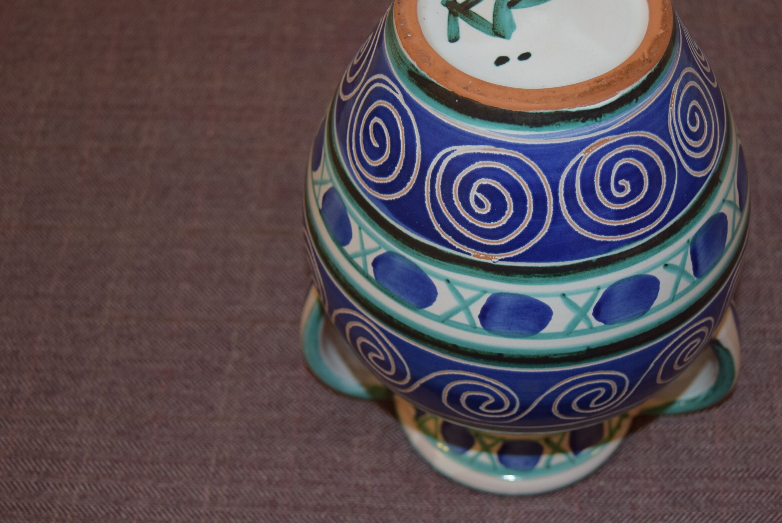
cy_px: 198
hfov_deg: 32.7
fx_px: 1326
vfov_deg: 22.3
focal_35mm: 61
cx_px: 471
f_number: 4.5
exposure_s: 1/60
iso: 640
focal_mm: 32
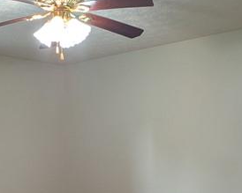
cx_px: 83
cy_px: 189
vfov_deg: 28.1
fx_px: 365
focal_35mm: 51
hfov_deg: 36.3
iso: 52
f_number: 2.2
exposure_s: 1/24
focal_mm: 1.83
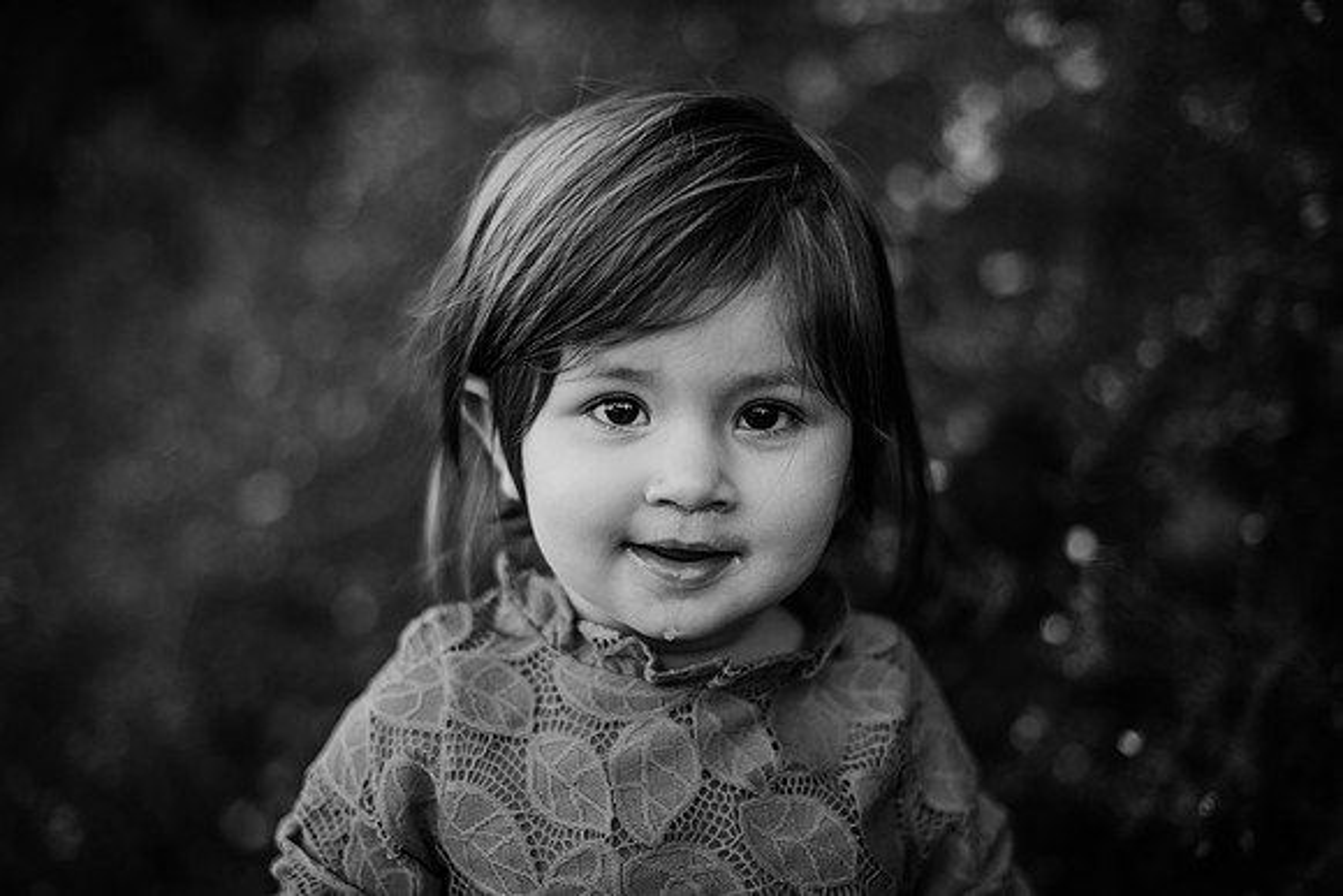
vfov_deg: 27.0
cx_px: 672
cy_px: 448
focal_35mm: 50
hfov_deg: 39.6
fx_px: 1866
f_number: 2
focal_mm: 50
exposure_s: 1/1000
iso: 160
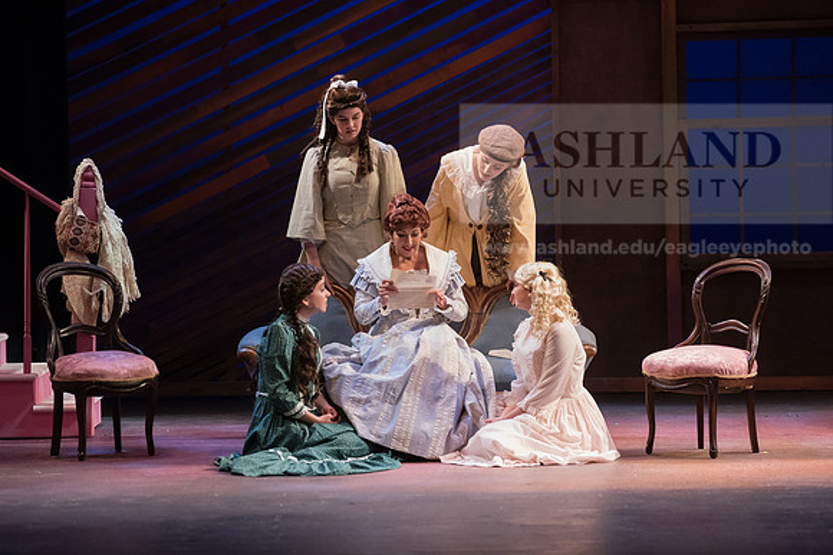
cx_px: 416
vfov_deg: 6.9
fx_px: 4629
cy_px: 278
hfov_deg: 10.3
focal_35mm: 200
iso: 5000
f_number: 4
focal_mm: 200
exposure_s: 1/400
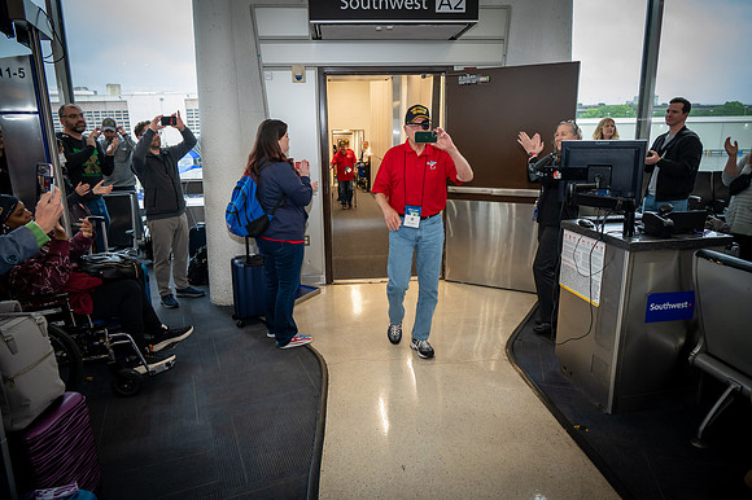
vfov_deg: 53.1
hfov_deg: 73.8
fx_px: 501
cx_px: 376
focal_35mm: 24
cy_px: 250
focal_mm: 24
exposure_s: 1/100
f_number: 5
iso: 2800
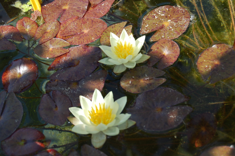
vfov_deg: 14.6
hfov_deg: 21.8
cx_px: 125
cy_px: 79
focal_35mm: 94
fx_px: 610
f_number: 7.1
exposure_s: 1/200
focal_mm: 55
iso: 200
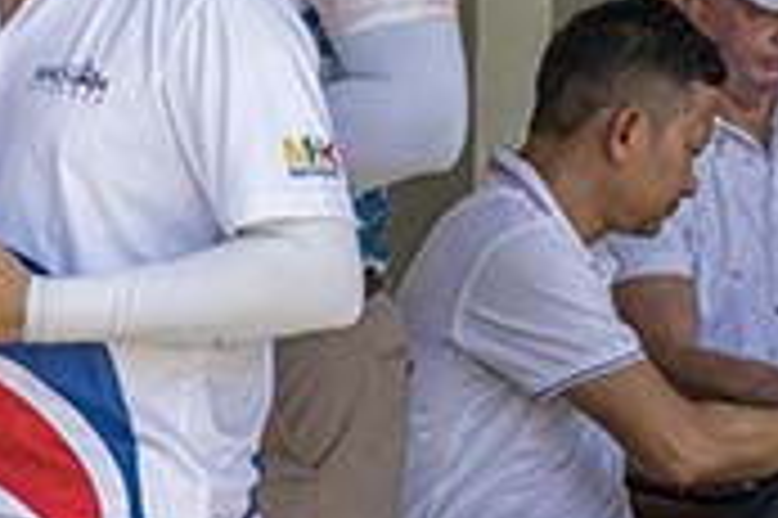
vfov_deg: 5.0
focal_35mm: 272
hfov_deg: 7.4
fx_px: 5873
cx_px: -544
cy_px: 396
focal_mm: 49
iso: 1000
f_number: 8
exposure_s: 1/500
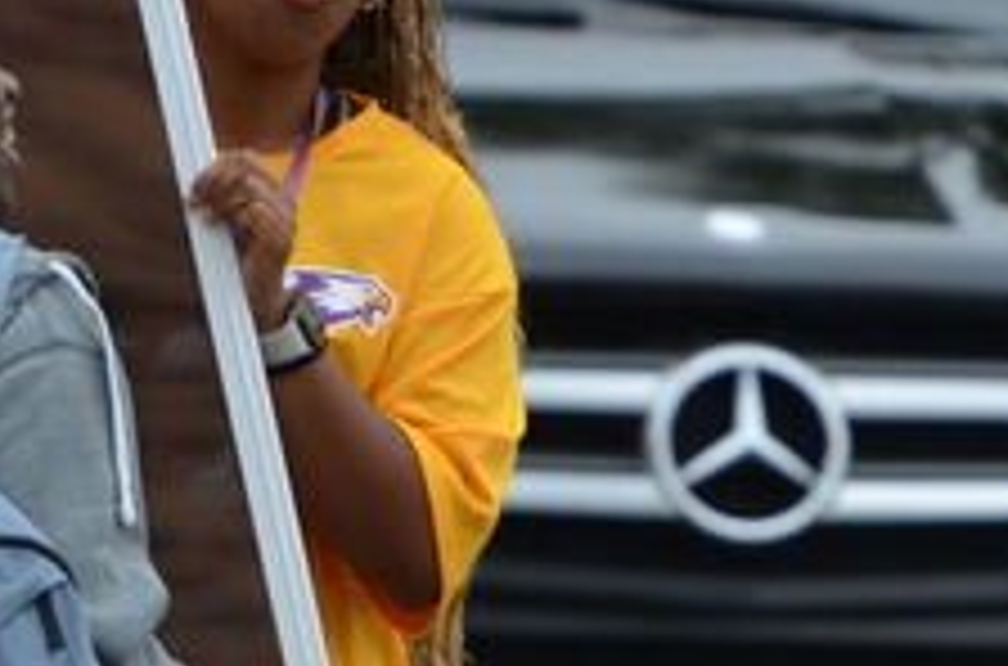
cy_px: 754
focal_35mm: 1331
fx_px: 37163
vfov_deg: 1.0
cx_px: 421
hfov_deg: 1.6
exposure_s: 1/800
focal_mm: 240
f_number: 5.6
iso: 800
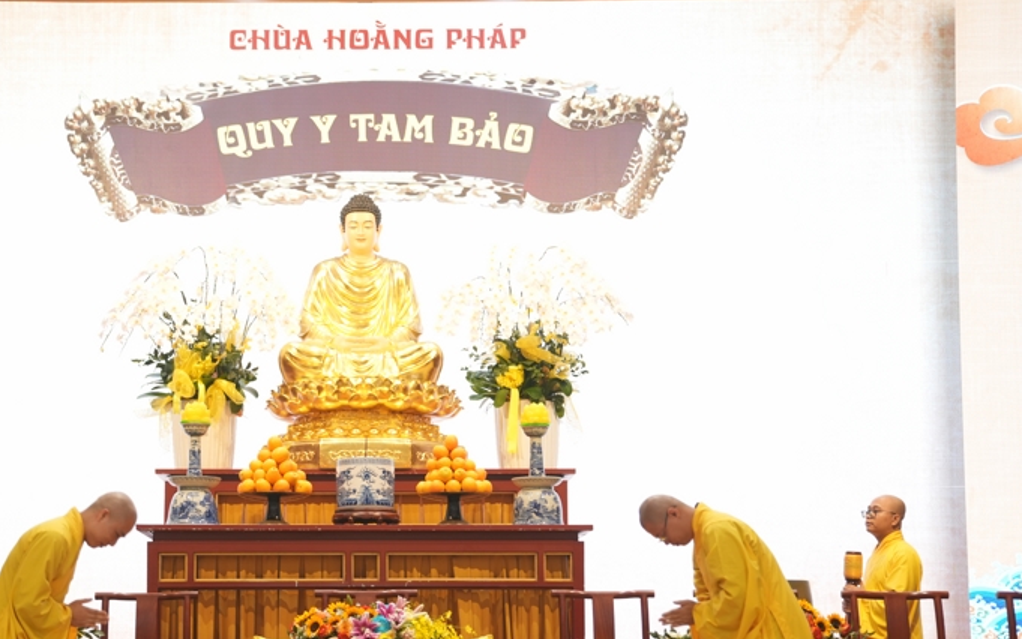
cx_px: 361
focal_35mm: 70
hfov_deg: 29.2
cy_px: 452
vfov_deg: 18.5
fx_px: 1950
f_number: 2.5
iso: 400
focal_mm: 48
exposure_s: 1/60
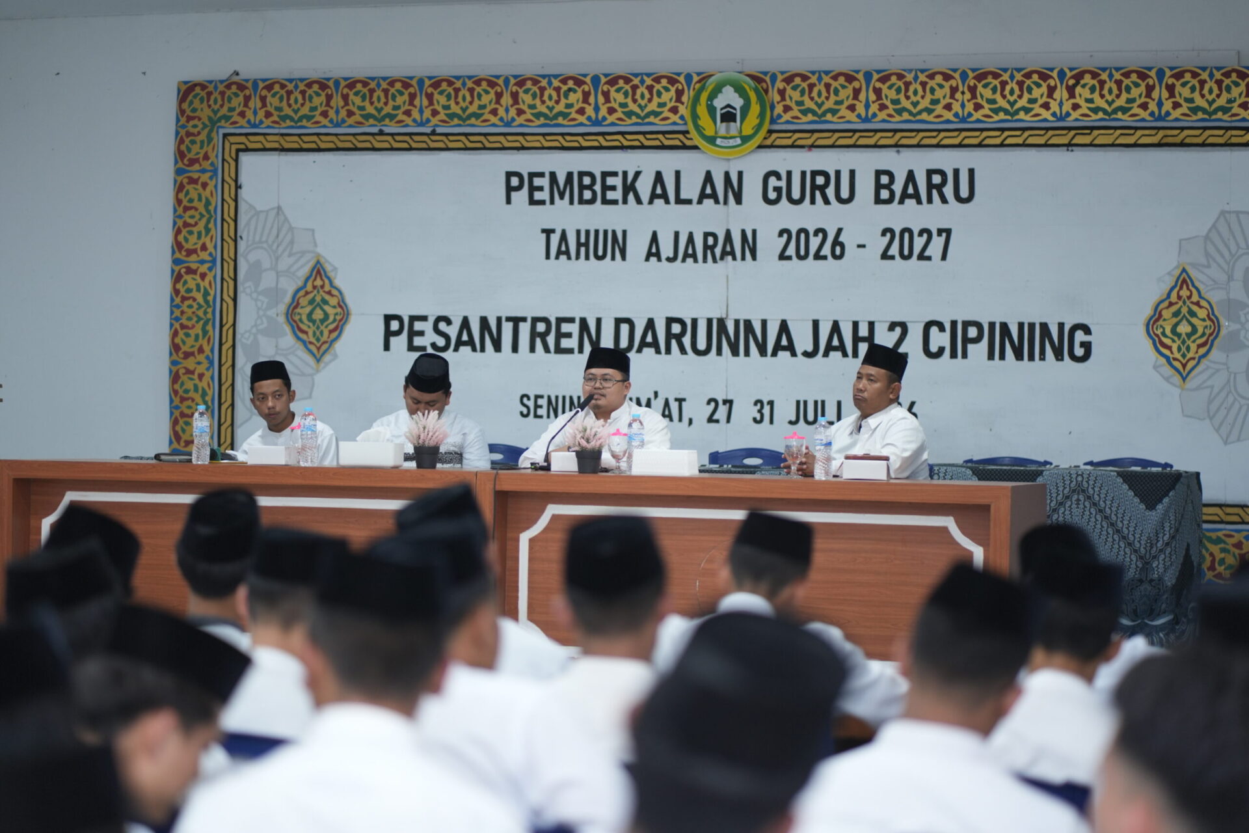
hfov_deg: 23.9
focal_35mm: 85
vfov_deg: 16.1
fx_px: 2949
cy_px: 416
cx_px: 624
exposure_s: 1/160
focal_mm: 85
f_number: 1.8
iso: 1000
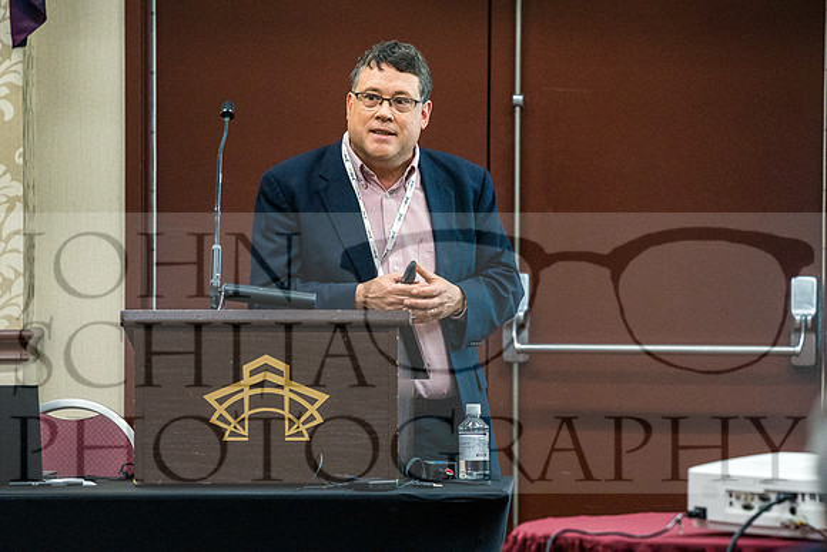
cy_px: 276
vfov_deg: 4.6
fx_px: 6893
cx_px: 414
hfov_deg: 6.9
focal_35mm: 300
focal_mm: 200
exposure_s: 1/160
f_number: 3.5
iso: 3200
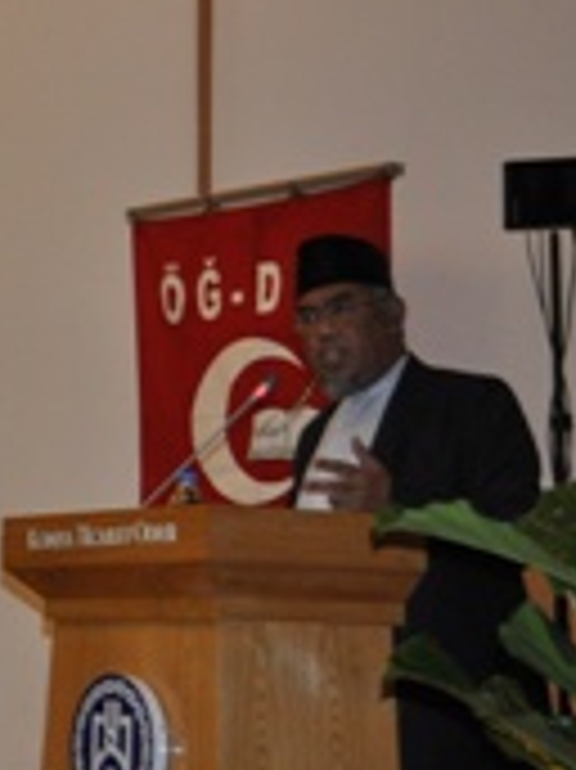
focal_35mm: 121
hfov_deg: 11.5
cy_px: 275
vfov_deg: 16.3
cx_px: -418
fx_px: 2688
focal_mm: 32
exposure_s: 1/60
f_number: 4.8
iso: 800
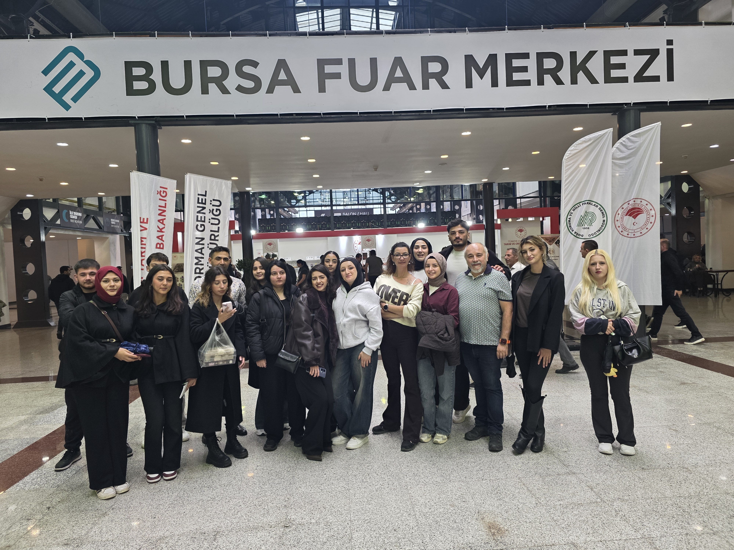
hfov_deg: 73.9
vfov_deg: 58.9
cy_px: 275
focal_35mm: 23
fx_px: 488
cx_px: 367
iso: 250
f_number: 1.7
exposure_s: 1/100
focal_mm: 6.3
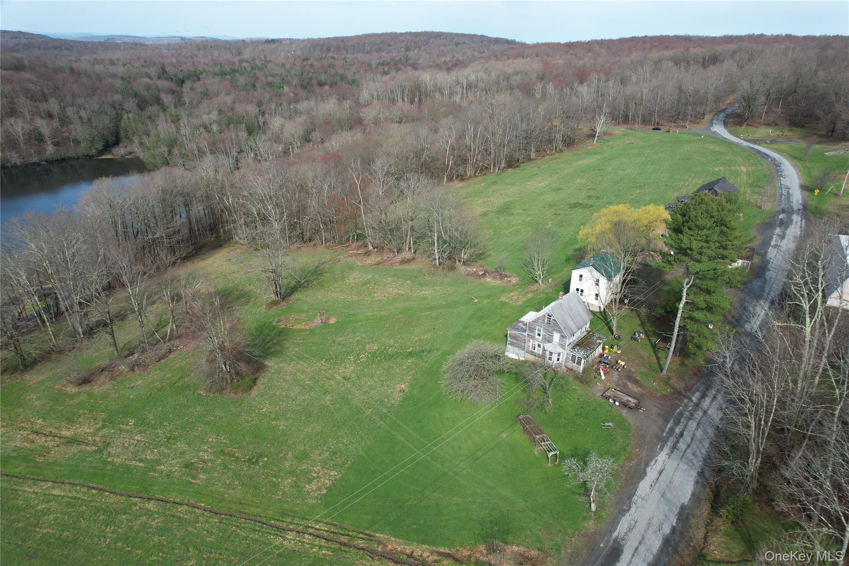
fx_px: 519
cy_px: 283
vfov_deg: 57.2
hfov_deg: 78.6
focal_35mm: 22
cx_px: 424
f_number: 2.8
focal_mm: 8.38
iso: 100
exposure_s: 1/1000
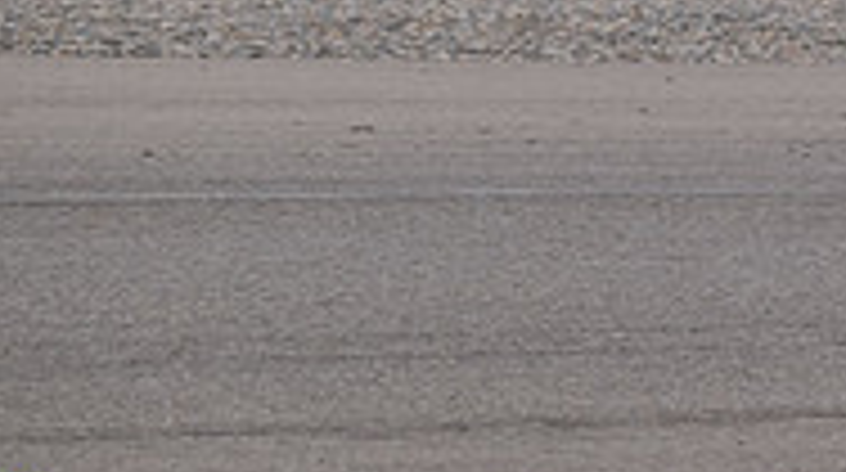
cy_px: 165
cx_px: 1693
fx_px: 17132
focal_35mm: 765
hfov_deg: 2.8
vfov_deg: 1.6
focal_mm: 180
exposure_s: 1/1250
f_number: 6.3
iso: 640
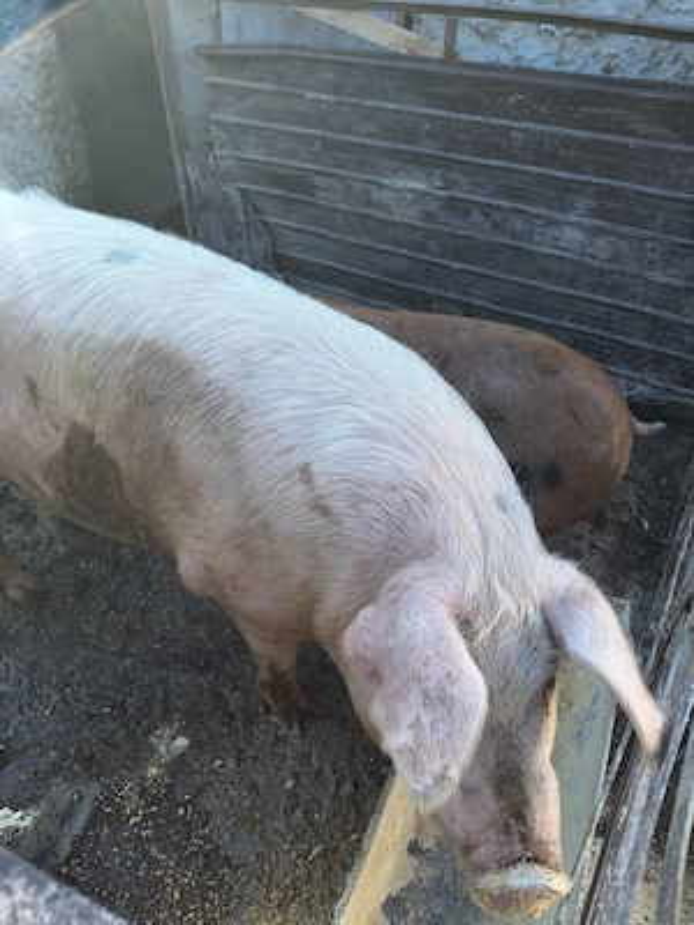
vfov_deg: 73.9
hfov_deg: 58.9
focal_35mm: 23
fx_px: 615
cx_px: 347
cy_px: 462
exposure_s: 1/283
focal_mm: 5.54
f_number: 1.8
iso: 40
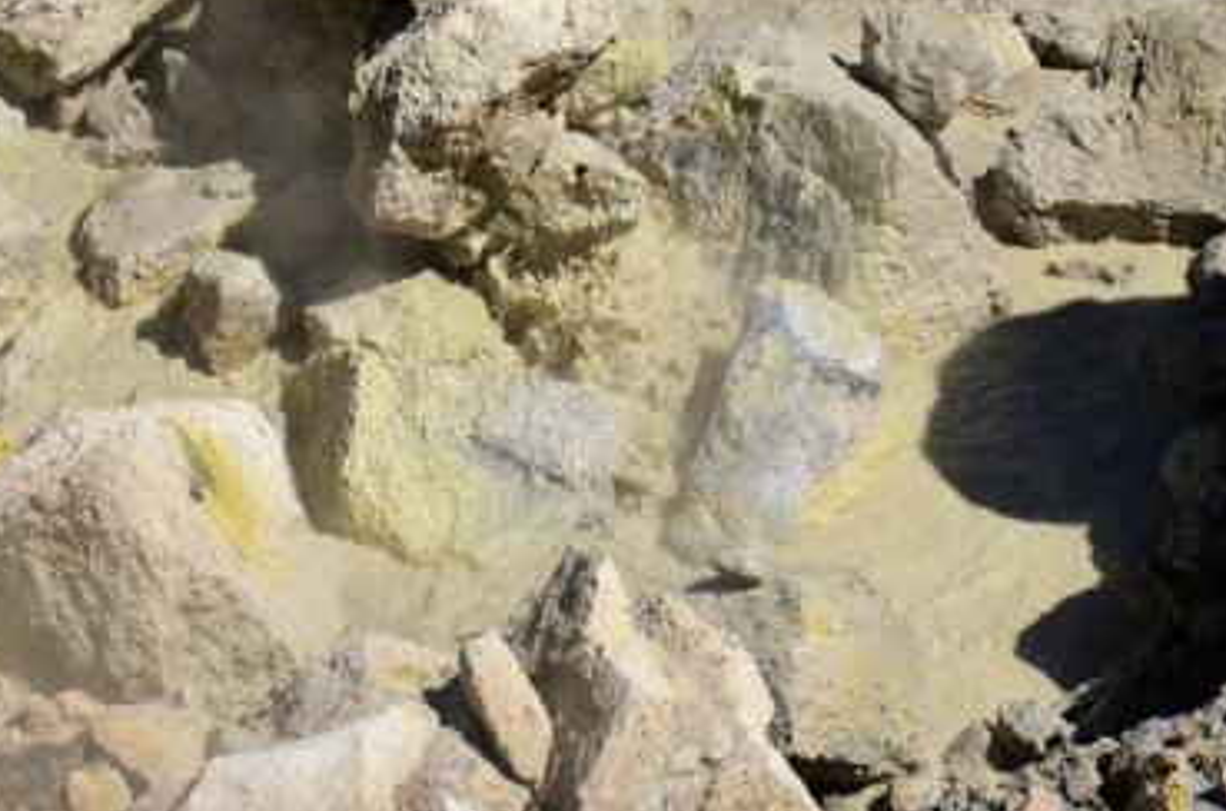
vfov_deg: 3.9
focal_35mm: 351
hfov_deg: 5.9
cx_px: 562
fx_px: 11918
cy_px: 424
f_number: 5.6
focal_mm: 135
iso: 200
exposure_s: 1/2000
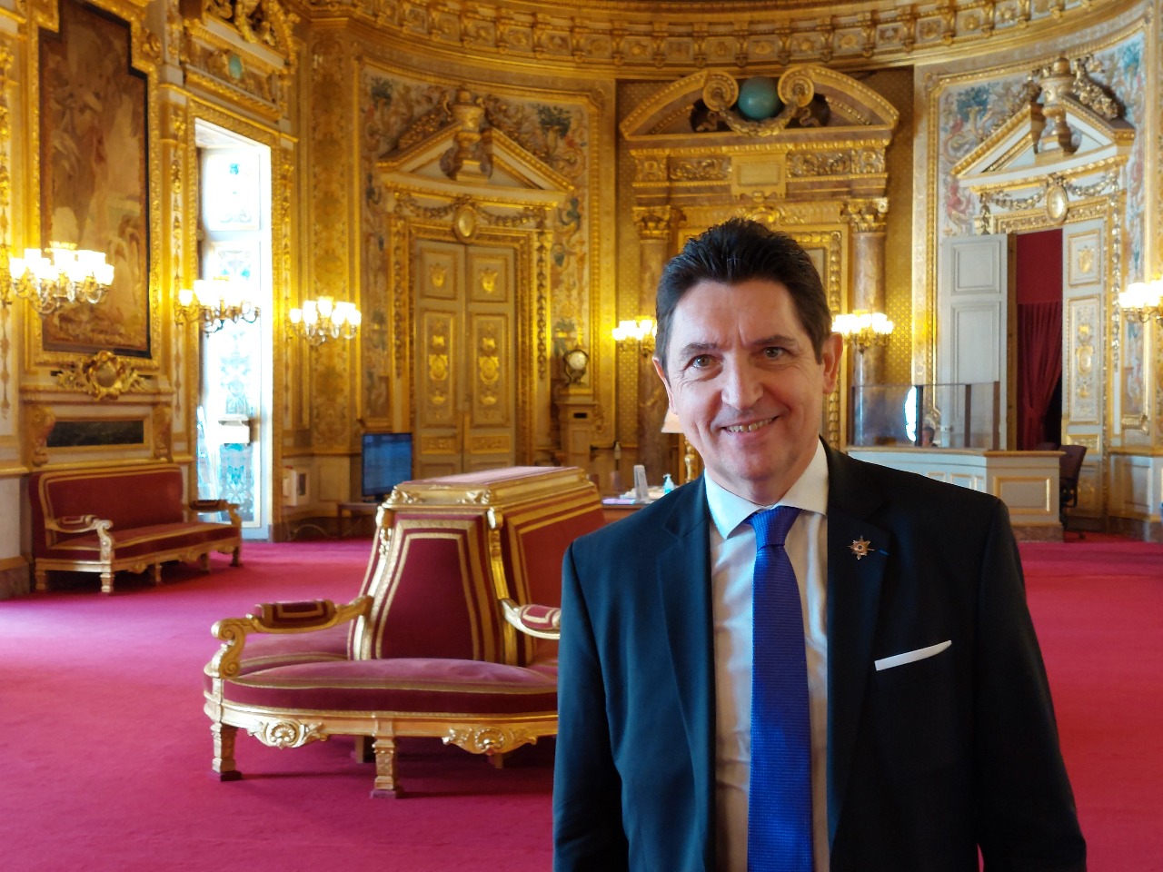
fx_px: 806
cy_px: 436
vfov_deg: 56.8
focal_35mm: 24
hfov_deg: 71.6
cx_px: 582
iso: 125
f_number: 1.8
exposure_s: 1/50
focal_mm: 5.23
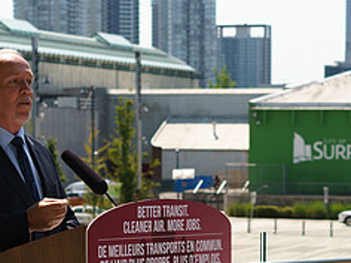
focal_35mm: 155
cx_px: 272
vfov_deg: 9.4
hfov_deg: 12.7
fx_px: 1572
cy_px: 315
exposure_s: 1/800
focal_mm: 50
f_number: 4
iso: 160
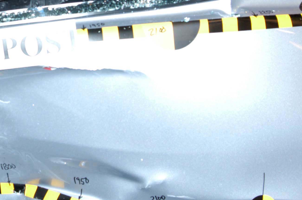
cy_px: 2
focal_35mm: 83
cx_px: 0
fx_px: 695
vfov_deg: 16.1
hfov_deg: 23.5
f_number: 5.6
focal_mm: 24
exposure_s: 1/60
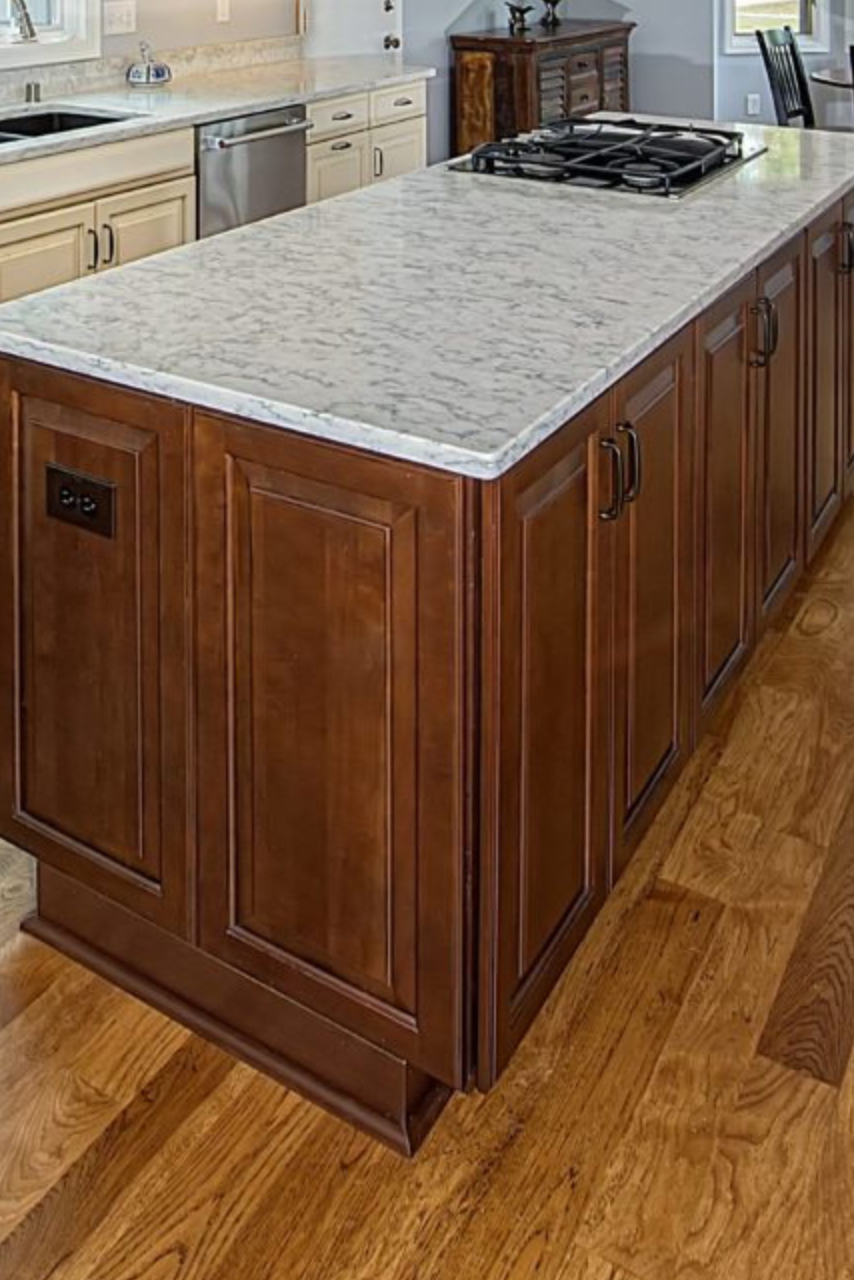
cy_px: -82
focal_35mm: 35
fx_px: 1245
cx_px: 200
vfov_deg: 43.8
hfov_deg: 36.8
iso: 200
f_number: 16
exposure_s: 1/8
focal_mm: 14
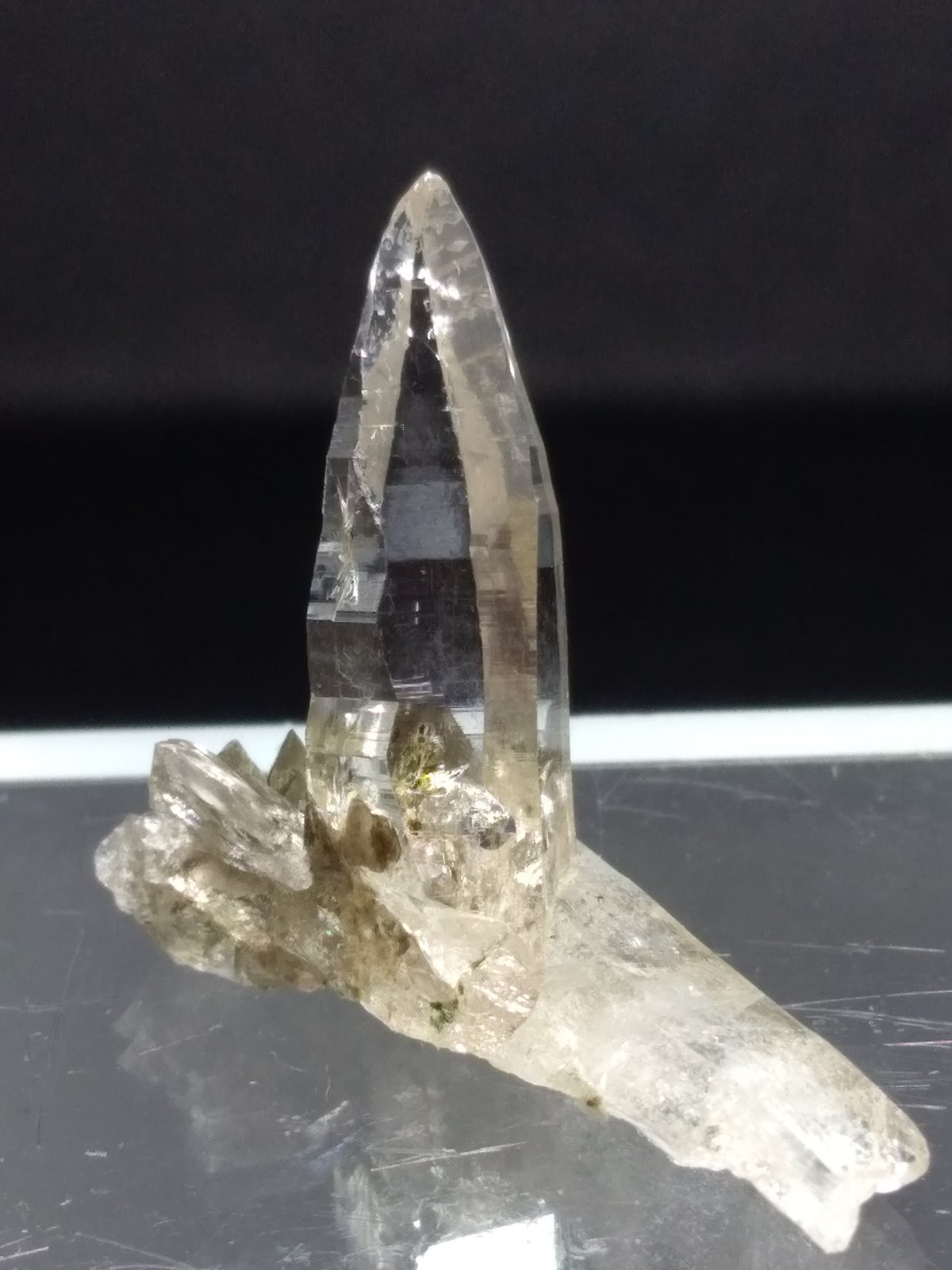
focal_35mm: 26
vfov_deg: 67.3
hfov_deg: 53.1
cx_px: 476
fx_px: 953
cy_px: 635
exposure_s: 1/30
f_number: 2
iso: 131
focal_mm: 3.54
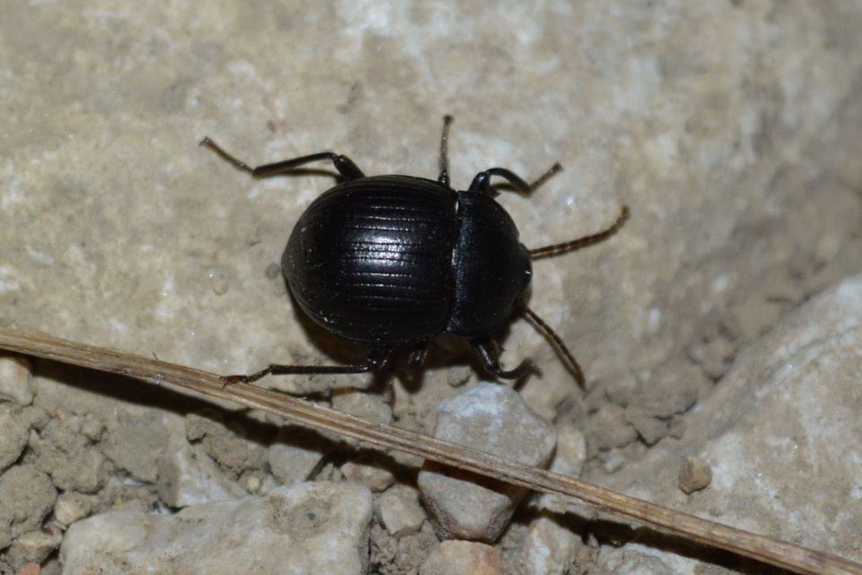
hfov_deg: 24.6
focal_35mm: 82
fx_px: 1975
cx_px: 431
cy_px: 288
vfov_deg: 16.6
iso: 720
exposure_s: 1/60
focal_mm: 55
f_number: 5.6
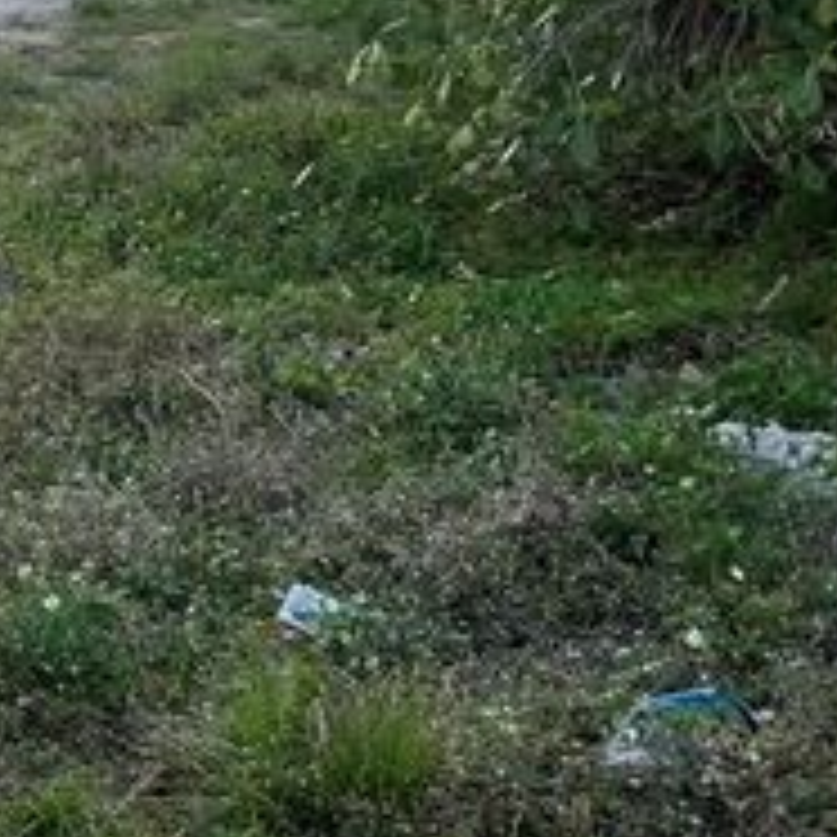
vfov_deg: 21.3
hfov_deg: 19.8
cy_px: 45
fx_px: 2161
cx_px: -315
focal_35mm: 79
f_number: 1.5
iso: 50
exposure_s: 1/1295
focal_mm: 5.7
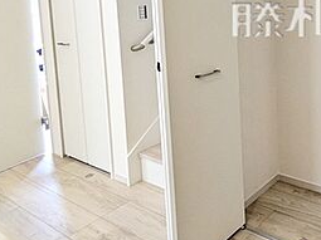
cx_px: 364
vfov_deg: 39.1
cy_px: 14
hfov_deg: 42.0
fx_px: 306
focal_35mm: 33
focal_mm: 1.83
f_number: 2.2
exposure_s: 1/120
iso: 245
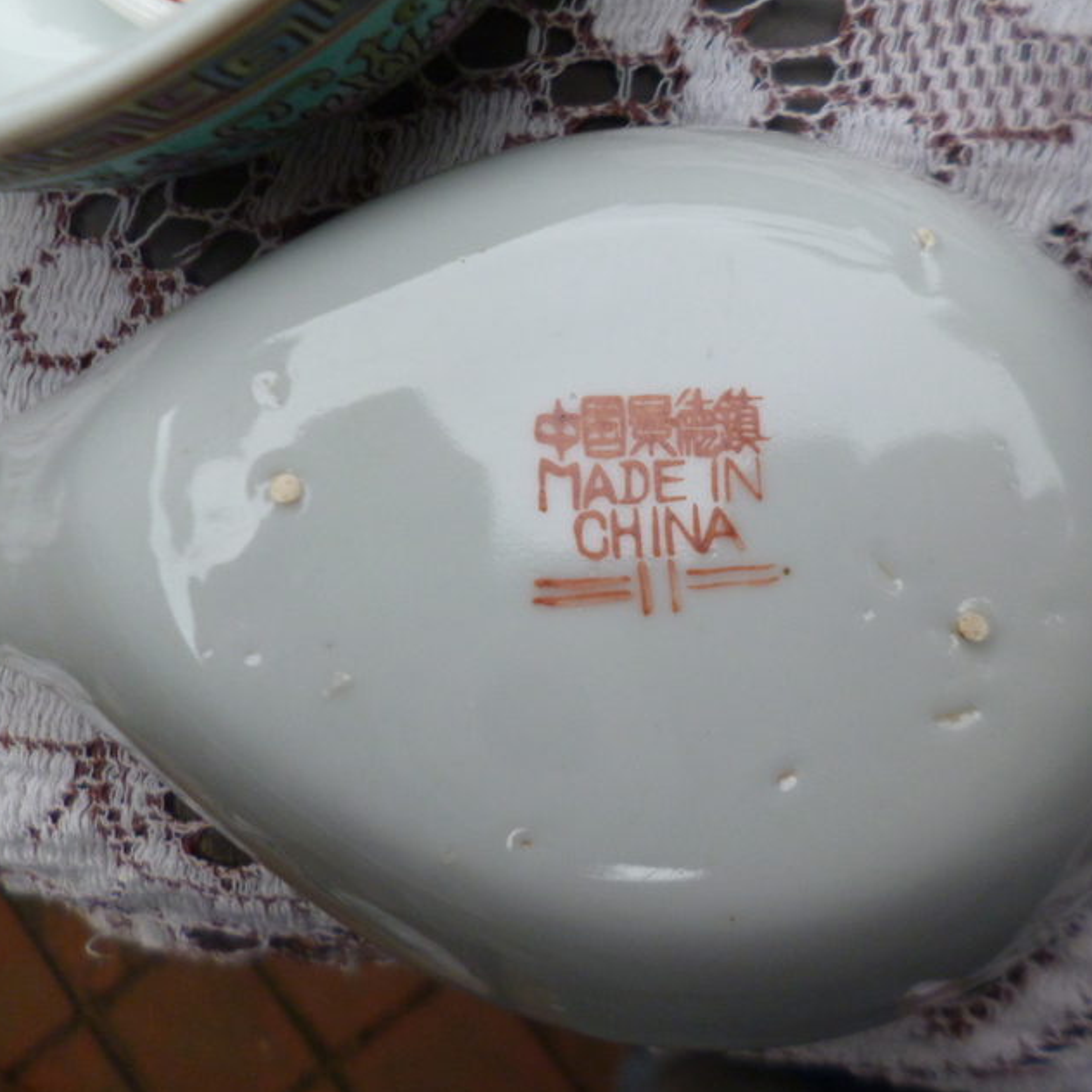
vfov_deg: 55.6
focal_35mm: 29
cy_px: 541
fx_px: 1035
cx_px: 672
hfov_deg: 55.1
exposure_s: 1/200
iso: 200
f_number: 2.5
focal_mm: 4.3
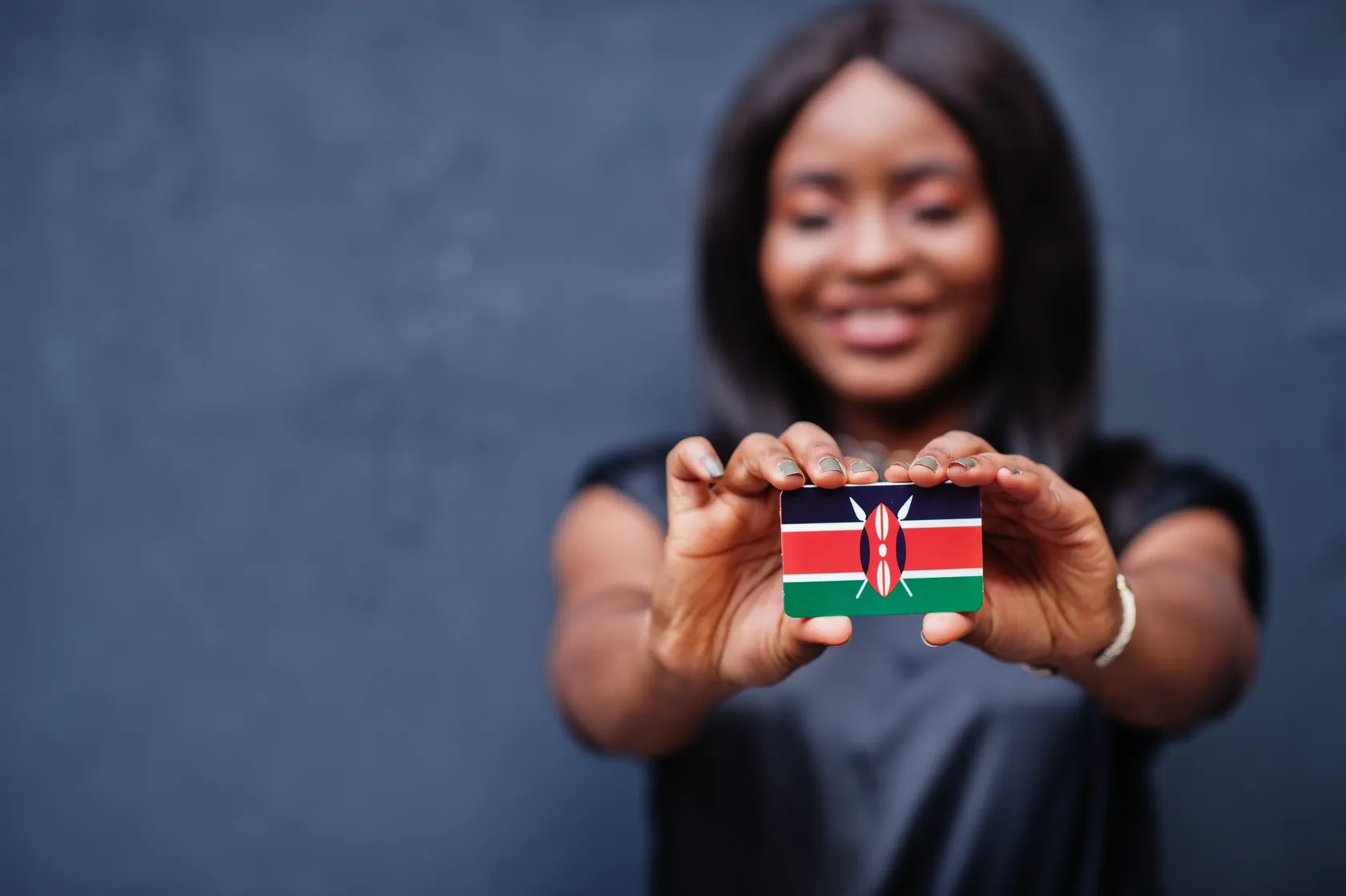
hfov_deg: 23.9
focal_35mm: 85
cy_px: 448
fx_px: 3176
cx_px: 673
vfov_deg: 16.1
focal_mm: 85
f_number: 2.2
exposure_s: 1/400
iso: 200
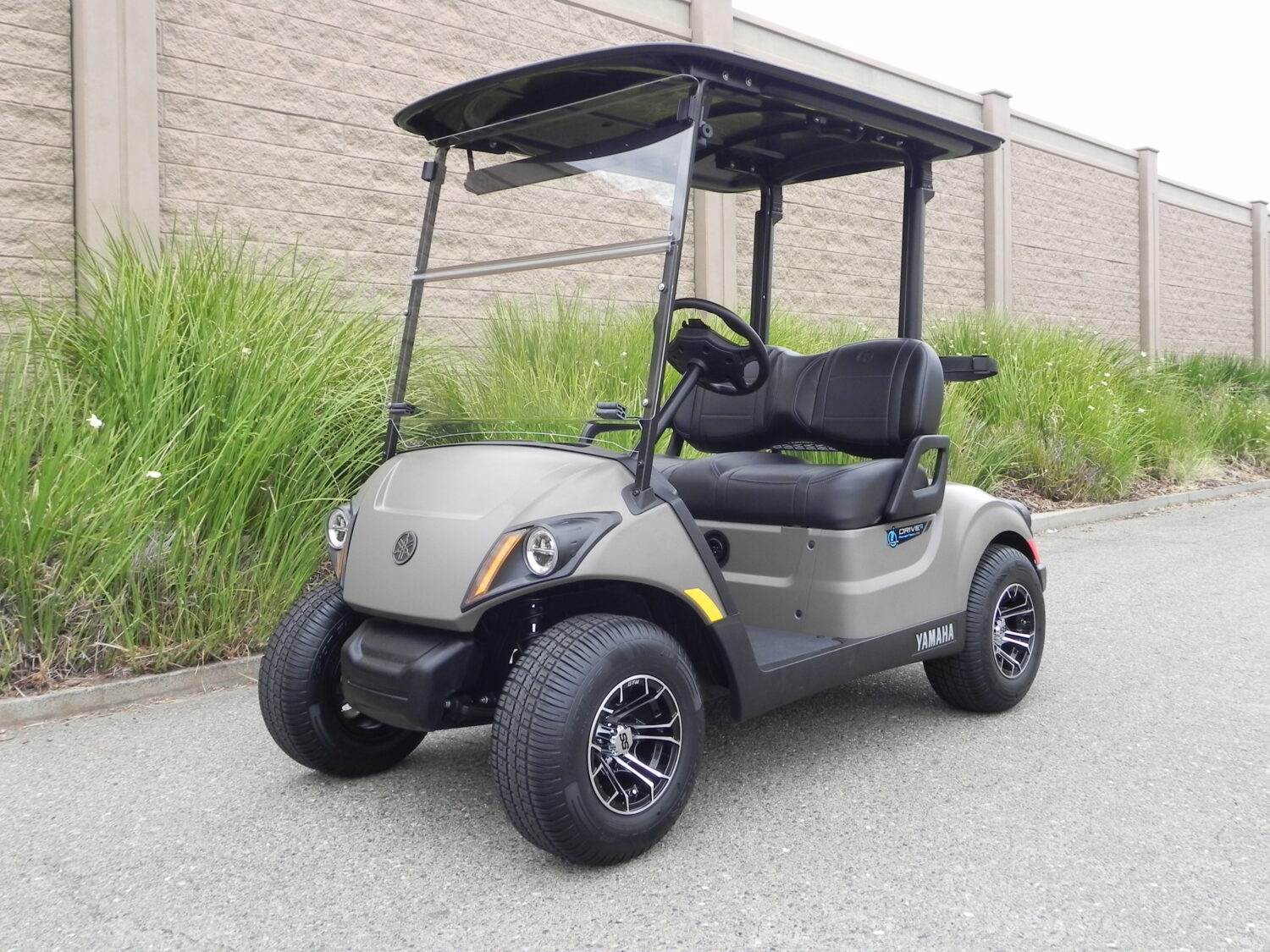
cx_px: 635
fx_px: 1211
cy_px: 476
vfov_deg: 42.9
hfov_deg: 55.4
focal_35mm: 33
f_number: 5
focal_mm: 5.9
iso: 160
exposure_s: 1/181
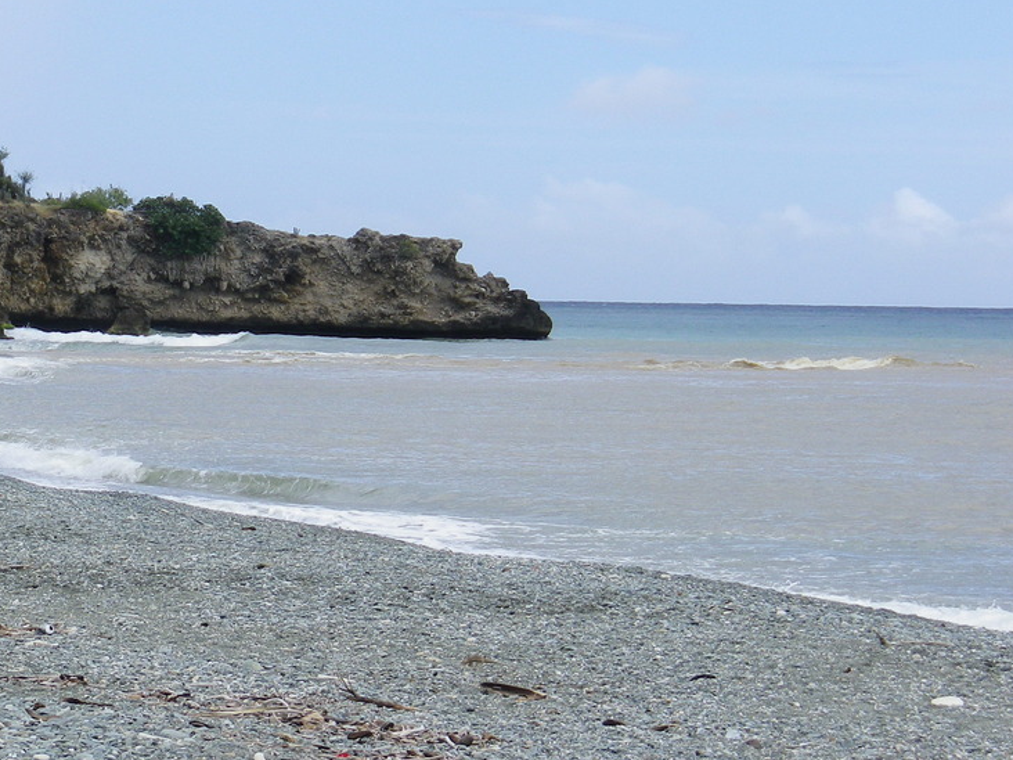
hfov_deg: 9.9
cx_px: 201
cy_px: 198
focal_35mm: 200
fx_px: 5853
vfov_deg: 7.4
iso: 80
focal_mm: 21.6
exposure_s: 1/400
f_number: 5.5
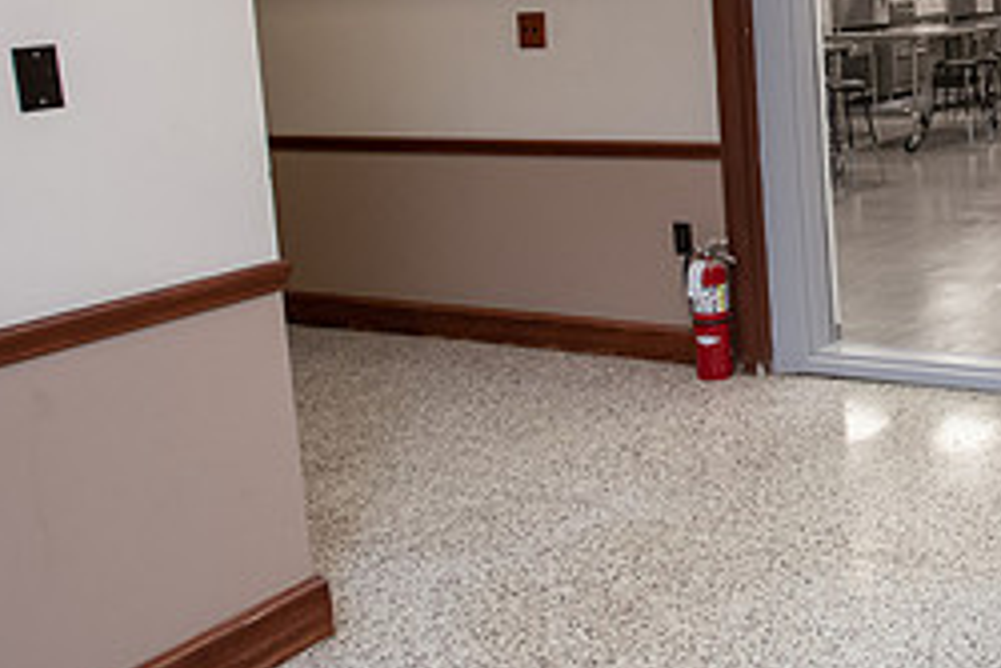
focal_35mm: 44
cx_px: 1049
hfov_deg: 38.3
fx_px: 1224
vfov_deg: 29.6
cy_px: 98
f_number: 5.6
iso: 1000
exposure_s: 1/100
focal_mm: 19
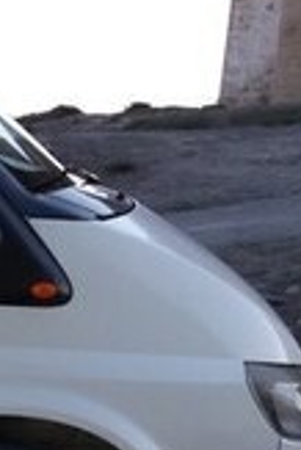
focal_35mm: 118
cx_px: -569
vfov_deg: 17.2
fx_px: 1477
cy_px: 377
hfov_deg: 9.4
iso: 64
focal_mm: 3.7
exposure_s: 1/582
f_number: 1.9
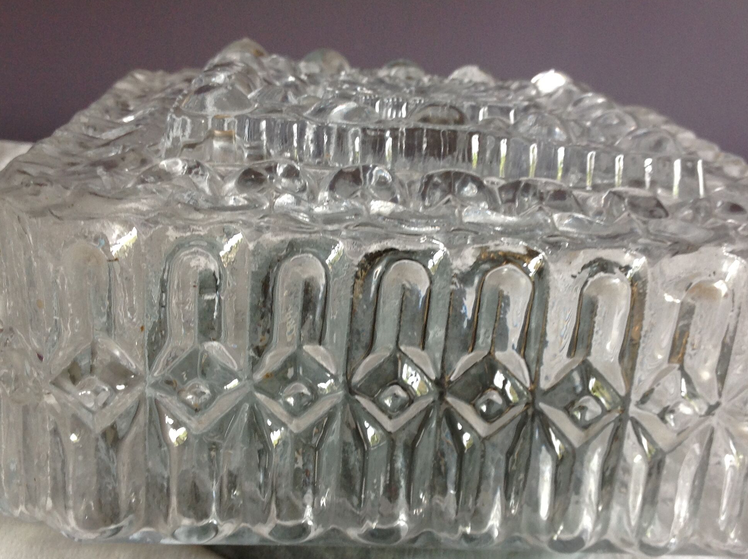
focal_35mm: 47
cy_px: 328
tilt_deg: -20.8
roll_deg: -4.9
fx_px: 1014
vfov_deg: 30.7
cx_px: 396
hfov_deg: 40.5
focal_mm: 4.28
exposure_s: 1/17
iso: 50
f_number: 2.4
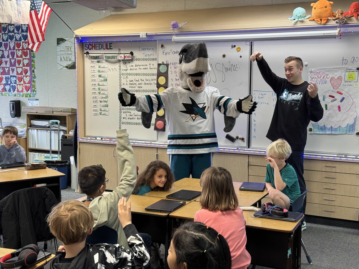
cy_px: 134
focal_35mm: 48
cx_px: 180
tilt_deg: -6.5
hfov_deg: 39.7
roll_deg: -0.1
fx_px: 498
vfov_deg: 30.3
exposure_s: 1/60
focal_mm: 6.76
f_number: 1.78
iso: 100
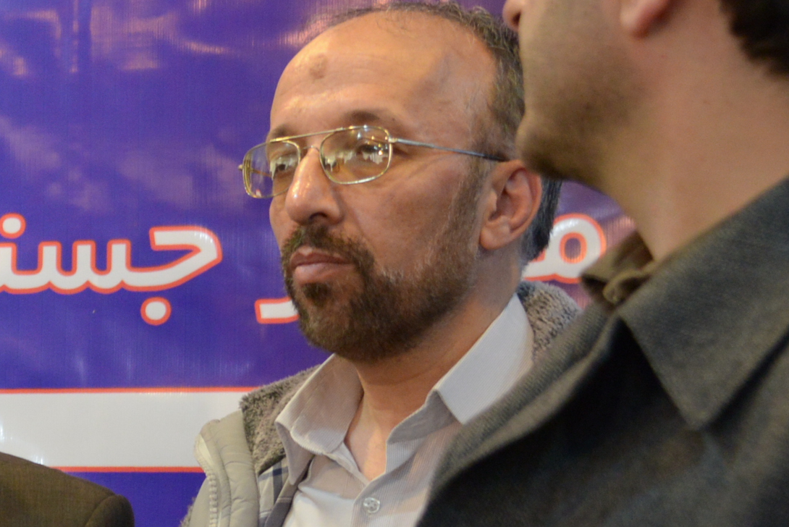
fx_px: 3552
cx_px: -321
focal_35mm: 162
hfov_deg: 12.2
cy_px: 451
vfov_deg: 8.5
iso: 1600
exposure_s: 1/80
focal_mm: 48
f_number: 4.2
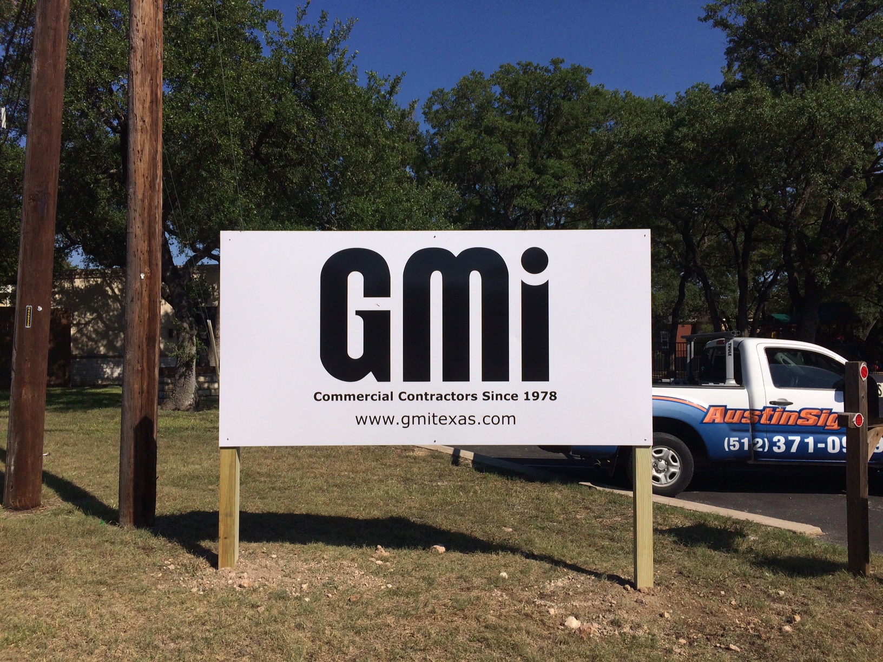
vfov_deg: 48.2
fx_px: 740
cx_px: 442
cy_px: 331
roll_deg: +2.0
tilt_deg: -0.5
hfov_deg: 61.7
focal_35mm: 29
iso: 32
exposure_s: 1/5882
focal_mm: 4.15
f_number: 2.2
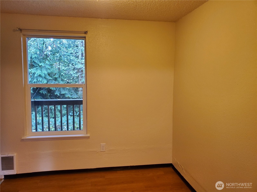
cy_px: 96
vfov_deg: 53.1
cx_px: 128
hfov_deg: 67.3
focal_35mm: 26
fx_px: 193
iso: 250
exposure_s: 1/40
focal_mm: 4.3
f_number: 1.5
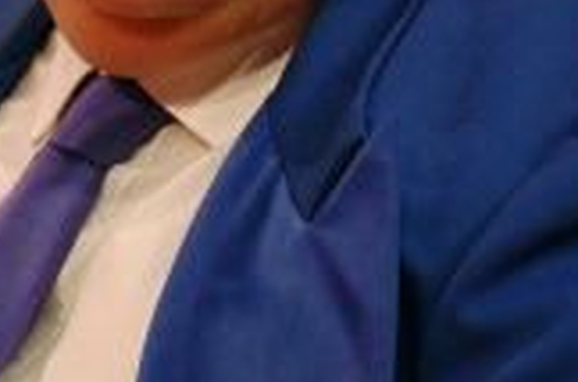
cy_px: -107
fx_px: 15637
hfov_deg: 2.1
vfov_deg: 1.4
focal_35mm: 977
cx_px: 46
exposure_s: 1/125
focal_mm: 185
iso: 1250
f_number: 5
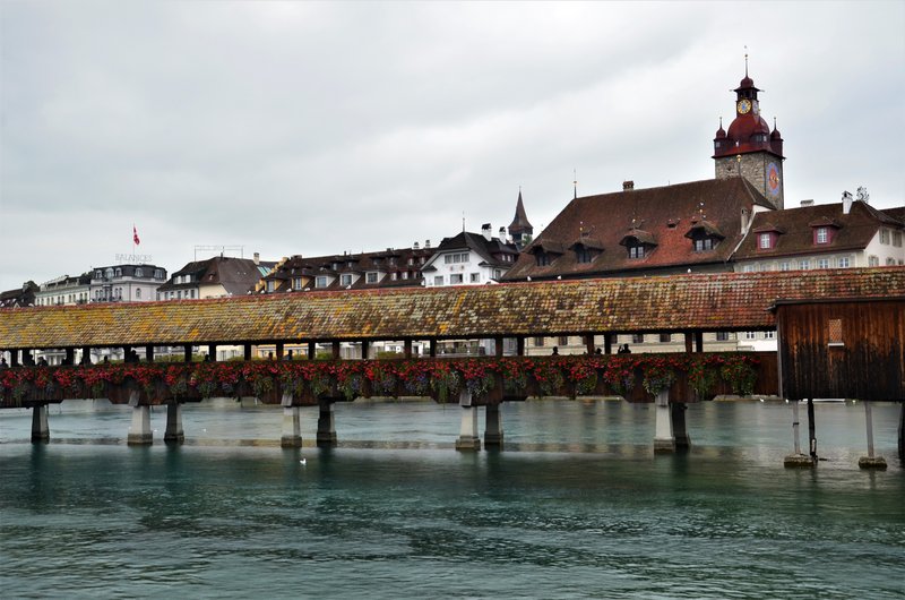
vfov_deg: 34.1
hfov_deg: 49.6
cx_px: 452
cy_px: 300
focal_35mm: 39
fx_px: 978
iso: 320
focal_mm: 26
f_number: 7.1
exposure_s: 1/30
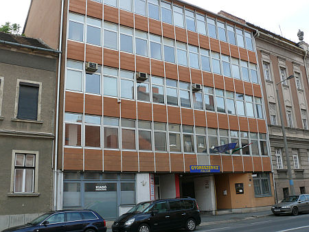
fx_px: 313
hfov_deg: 52.6
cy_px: 116
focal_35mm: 35
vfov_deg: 40.7
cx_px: 154
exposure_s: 1/250
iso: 100
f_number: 5.6
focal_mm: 7.4
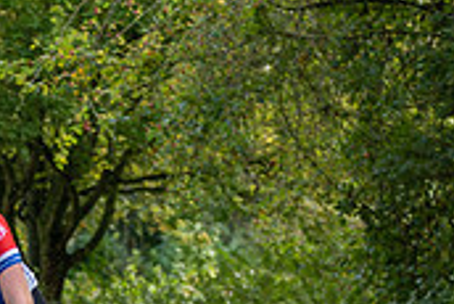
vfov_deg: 6.2
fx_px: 2815
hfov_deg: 9.1
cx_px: -108
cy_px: 295
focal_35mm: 223
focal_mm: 66
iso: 200
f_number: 3.2
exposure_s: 1/320
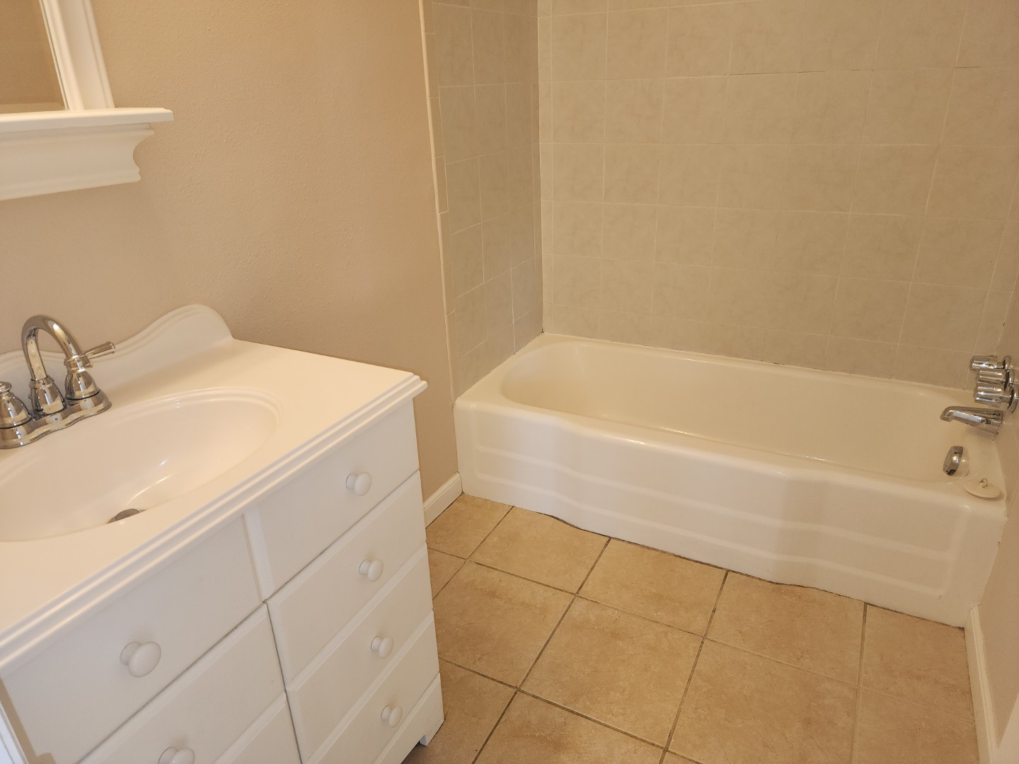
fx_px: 677
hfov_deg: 73.9
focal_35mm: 23
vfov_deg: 58.9
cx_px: 510
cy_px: 382
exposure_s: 1/60
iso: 50
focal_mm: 6.4
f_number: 1.8
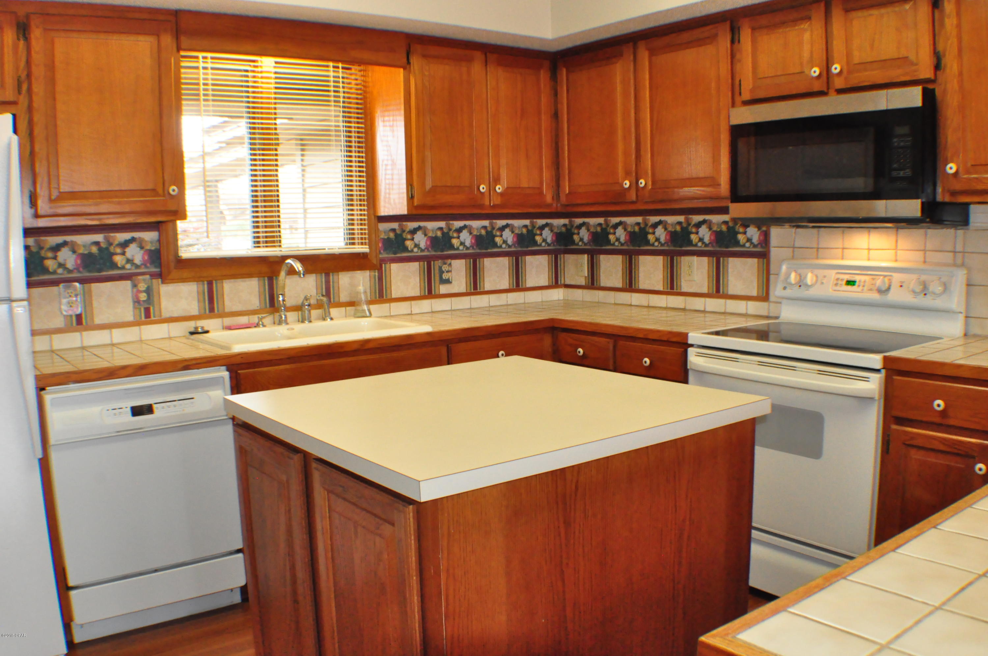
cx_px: 494
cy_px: 328
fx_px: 987
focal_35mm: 36
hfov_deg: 53.2
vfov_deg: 36.8
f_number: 9
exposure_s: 1/60
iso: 3200
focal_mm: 24
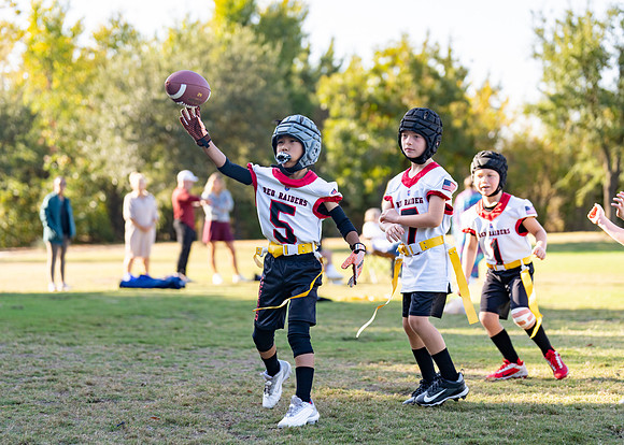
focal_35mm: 101
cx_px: 303
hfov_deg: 19.8
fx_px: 1787
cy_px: 212
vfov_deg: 14.2
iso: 200
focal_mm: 92
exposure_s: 1/1000
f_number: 2.8
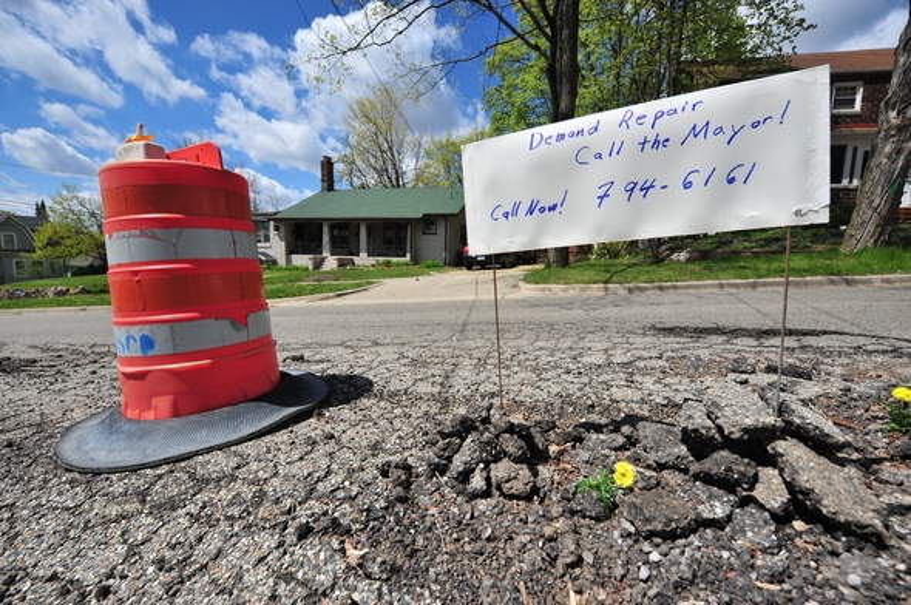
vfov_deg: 81.1
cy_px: 302
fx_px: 354
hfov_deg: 104.3
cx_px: 456
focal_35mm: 14
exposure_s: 1/5000
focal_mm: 14
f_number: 6.3
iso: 640
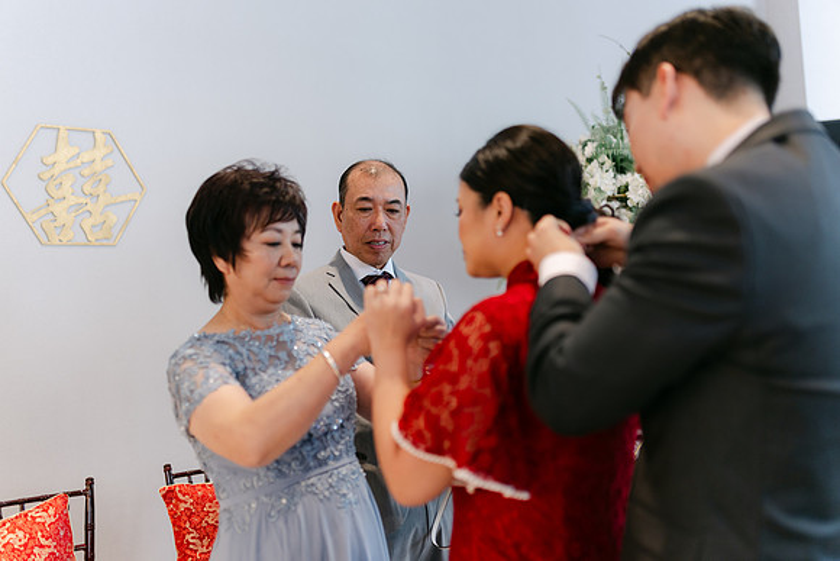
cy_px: 280
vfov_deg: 37.9
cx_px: 420
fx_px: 817
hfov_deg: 54.4
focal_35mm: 35
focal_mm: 35
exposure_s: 1/125
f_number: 1.4
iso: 250
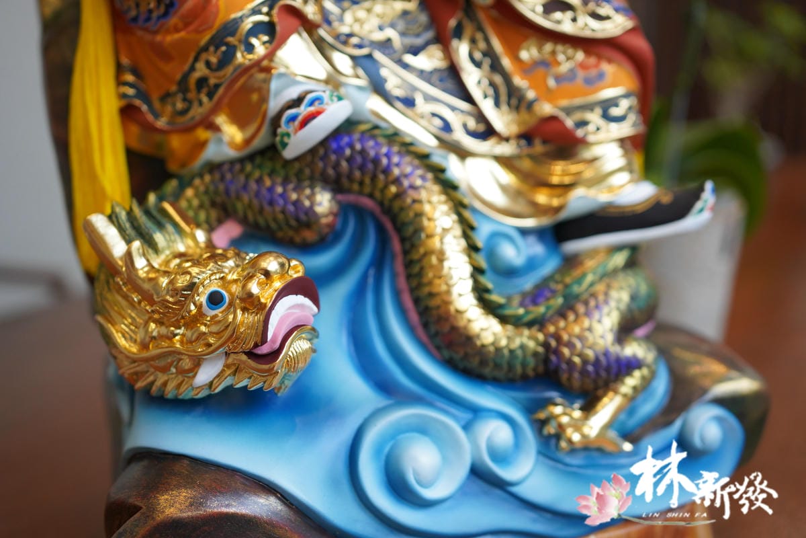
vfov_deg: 37.9
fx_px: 784
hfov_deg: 54.4
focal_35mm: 35
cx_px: 403
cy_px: 269
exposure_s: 1/800
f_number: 2.8
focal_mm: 35
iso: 1600
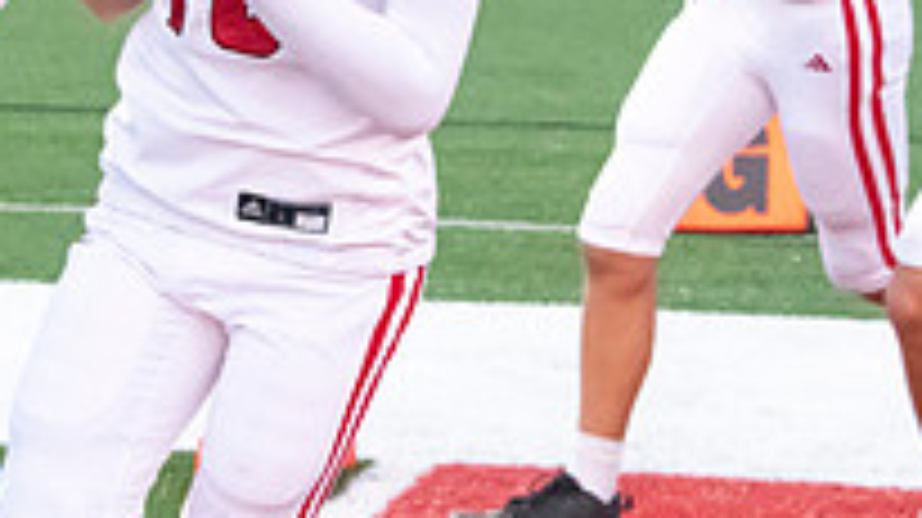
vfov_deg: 6.0
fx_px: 4935
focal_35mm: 202
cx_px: 454
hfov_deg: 10.7
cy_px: -61
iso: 10000
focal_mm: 68
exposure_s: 1/640
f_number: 7.1
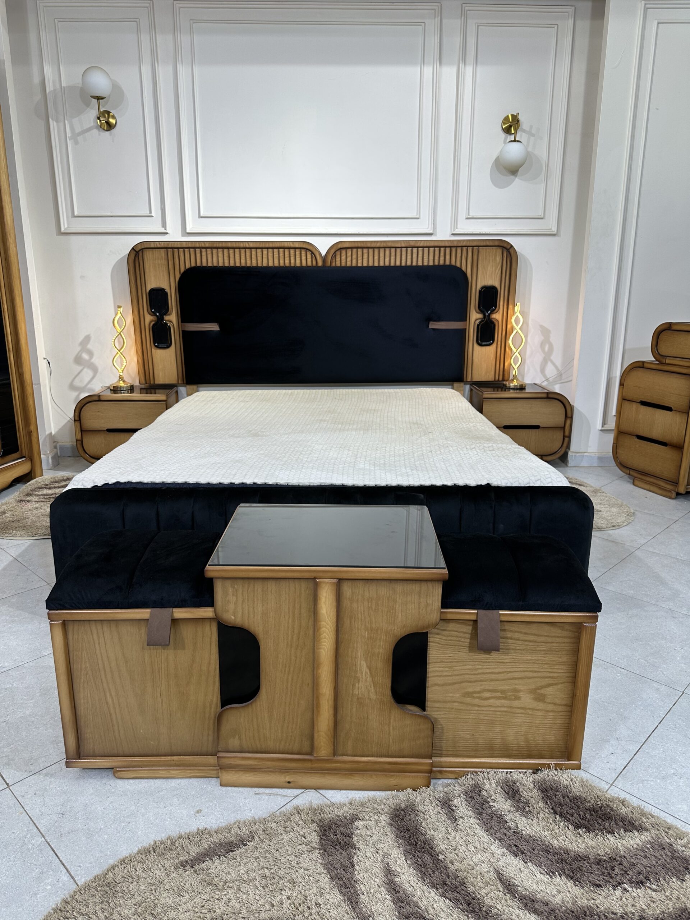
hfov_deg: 56.8
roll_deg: -0.2
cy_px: 460
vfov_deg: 71.6
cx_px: 345
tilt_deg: -15.1
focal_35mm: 24
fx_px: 638
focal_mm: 6.86
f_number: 1.78
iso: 64
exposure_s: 1/110
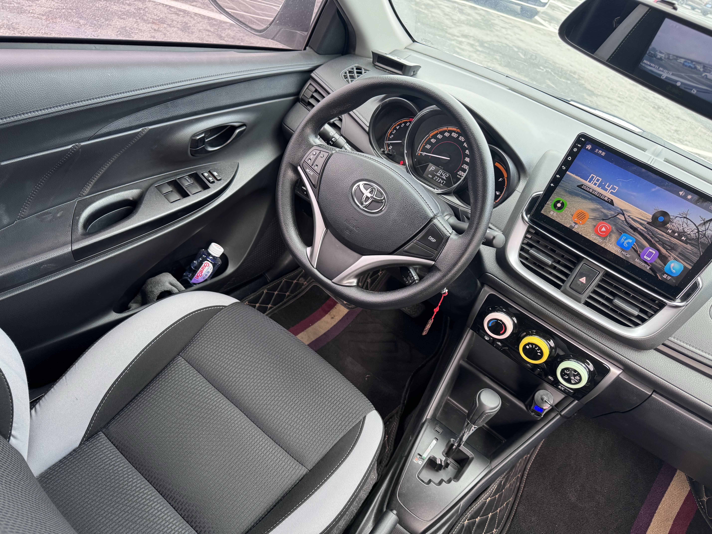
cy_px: 267
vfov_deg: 56.8
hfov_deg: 71.6
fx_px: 494
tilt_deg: -36.5
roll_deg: -20.1
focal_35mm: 24
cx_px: 356
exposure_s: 1/121
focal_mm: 6.76
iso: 160
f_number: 1.78
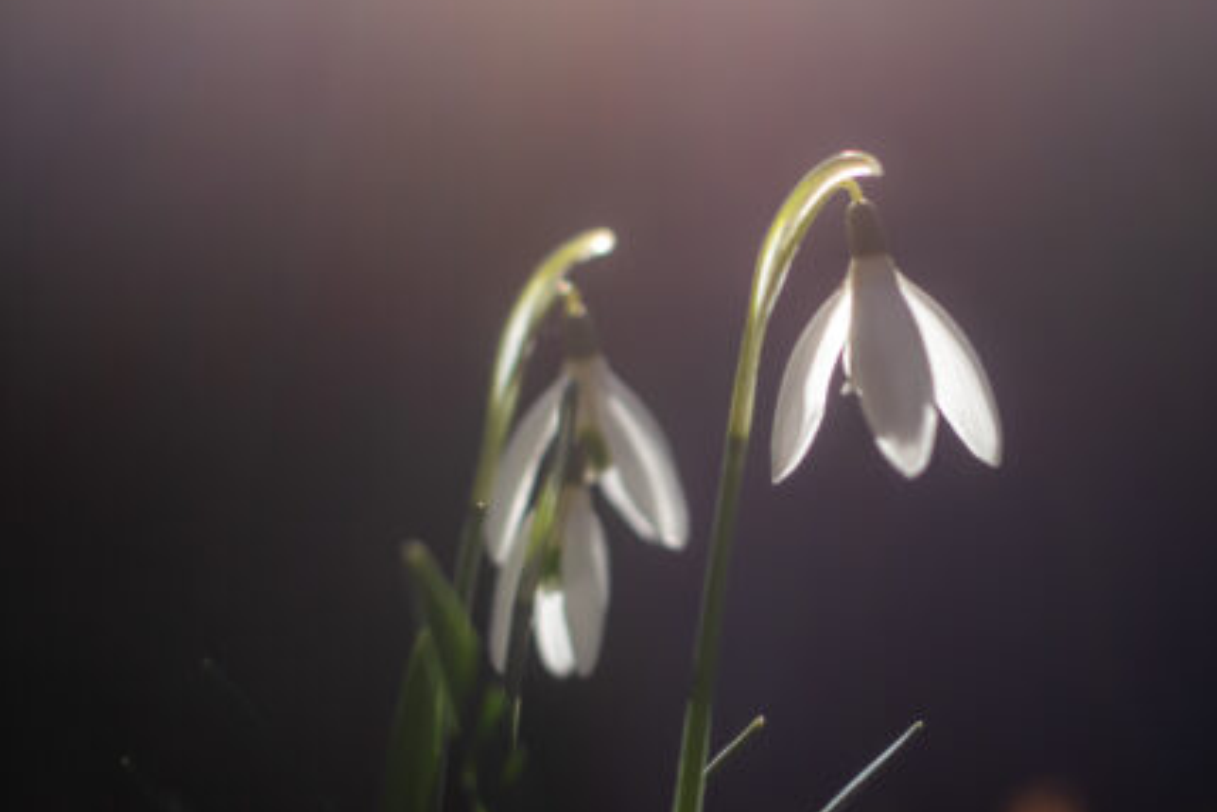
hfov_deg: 18.2
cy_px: 356
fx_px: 3786
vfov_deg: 12.2
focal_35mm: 112
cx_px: 817
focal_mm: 50
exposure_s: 1/3200
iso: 100
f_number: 2.5
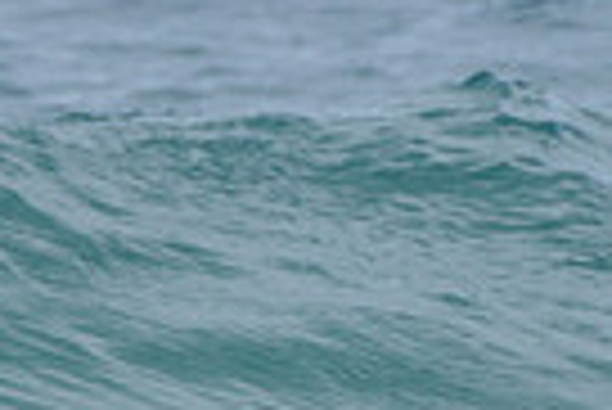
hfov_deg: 0.8
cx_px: -532
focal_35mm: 2614
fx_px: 44485
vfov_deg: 0.5
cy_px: 442
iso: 125
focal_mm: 500
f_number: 5.6
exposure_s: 1/2000
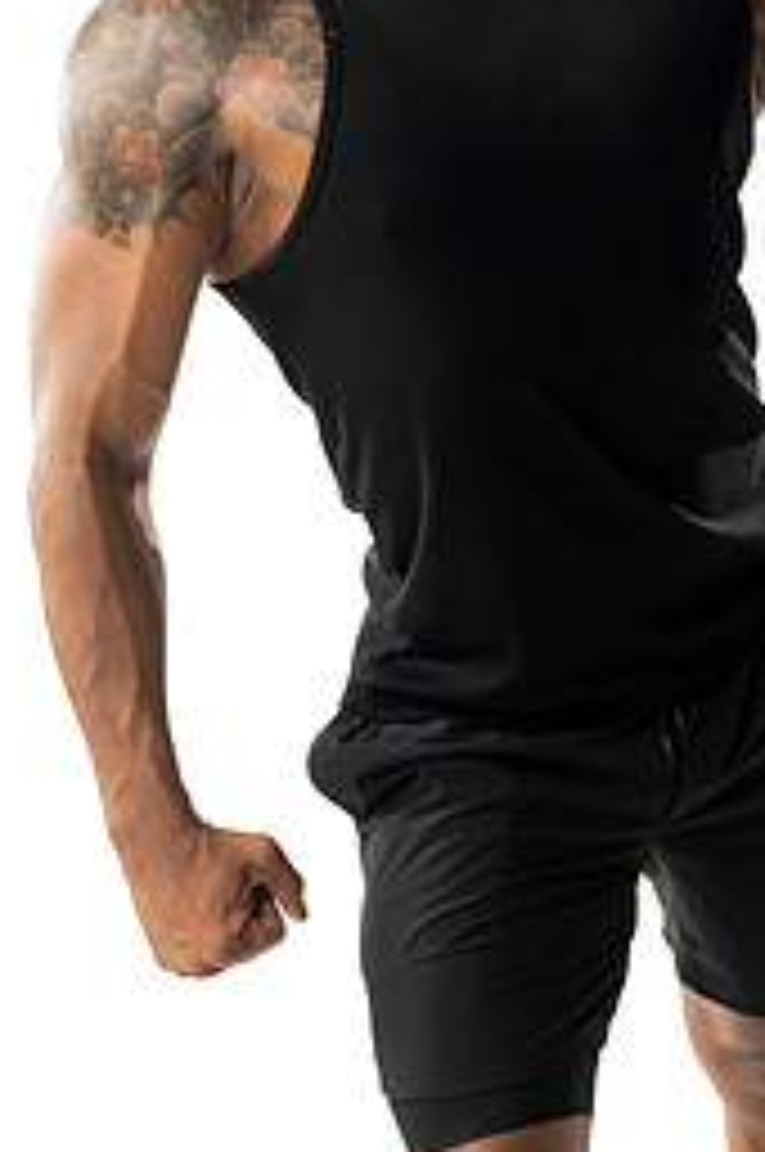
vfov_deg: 23.1
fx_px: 2812
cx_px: 554
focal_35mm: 88
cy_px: 423
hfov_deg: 15.4
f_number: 3.2
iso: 800
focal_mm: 50
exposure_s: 1/80
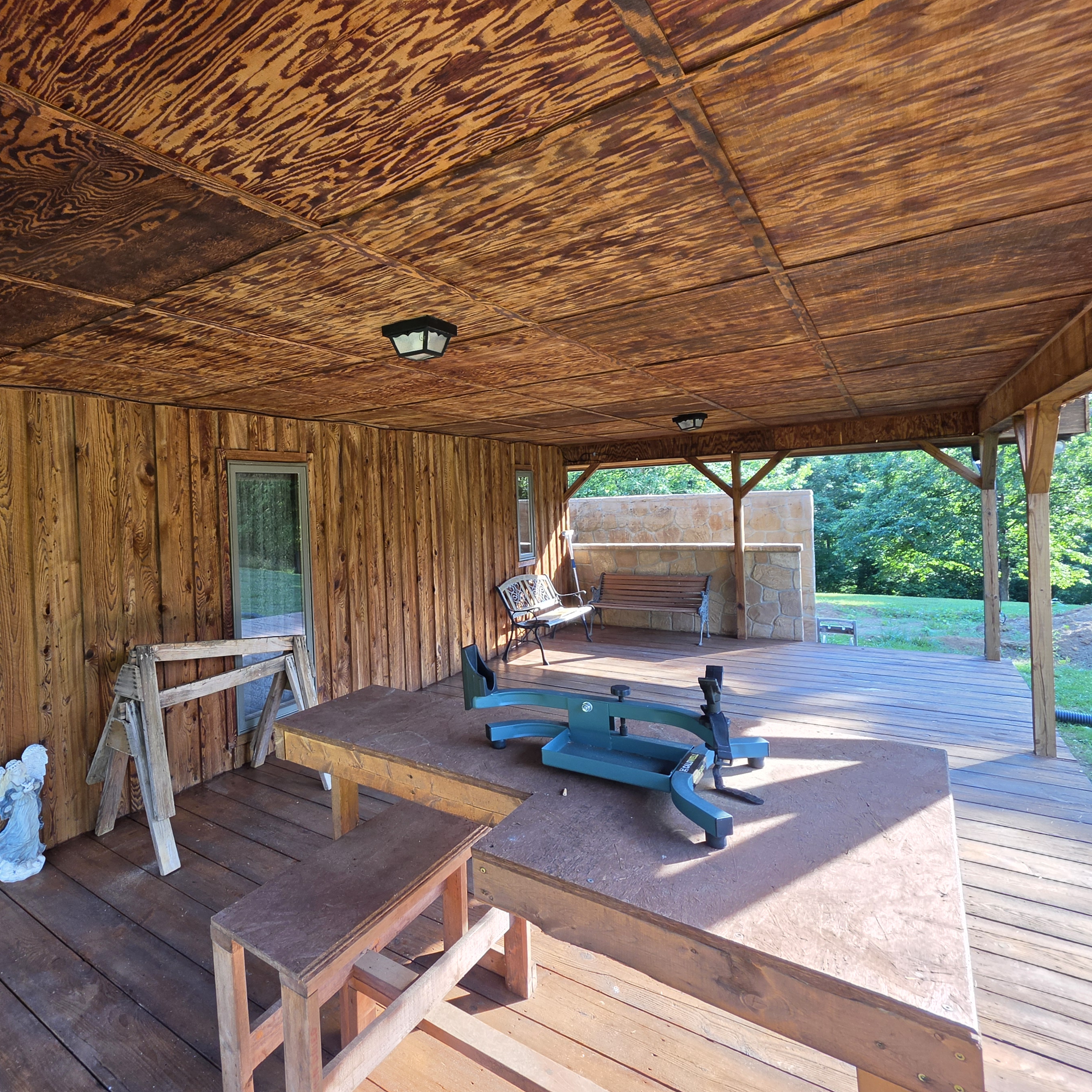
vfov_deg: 83.8
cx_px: 377
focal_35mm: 17
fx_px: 607
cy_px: 501
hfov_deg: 81.5
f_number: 1.9
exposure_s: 1/120
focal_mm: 2.2
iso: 40
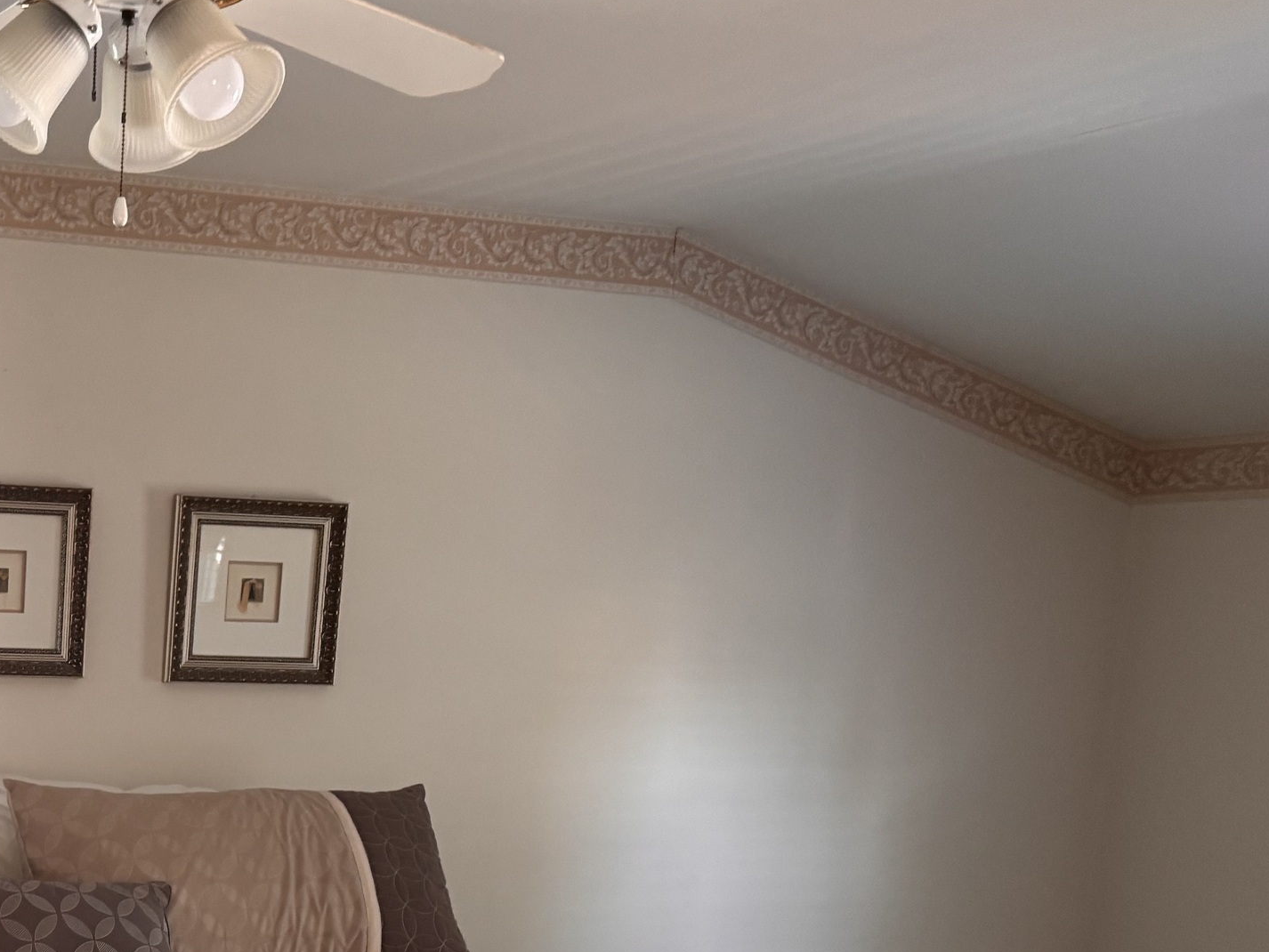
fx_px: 2053
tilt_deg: -7.0
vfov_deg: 25.0
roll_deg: -0.9
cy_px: 921
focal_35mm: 56
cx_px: -37
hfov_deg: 31.4
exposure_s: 1/60
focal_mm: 5.96
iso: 160
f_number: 1.6
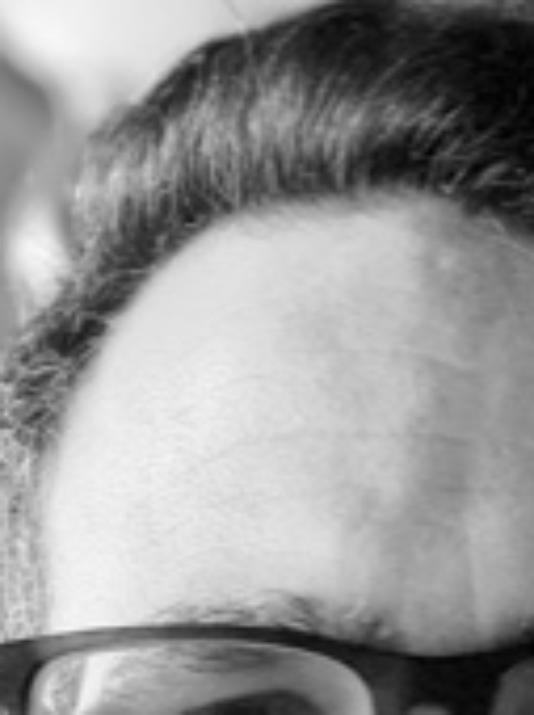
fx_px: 2186
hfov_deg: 13.9
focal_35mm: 106
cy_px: 791
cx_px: 383
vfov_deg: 17.9
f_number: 1.9
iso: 125
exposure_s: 1/60
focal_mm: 2.69
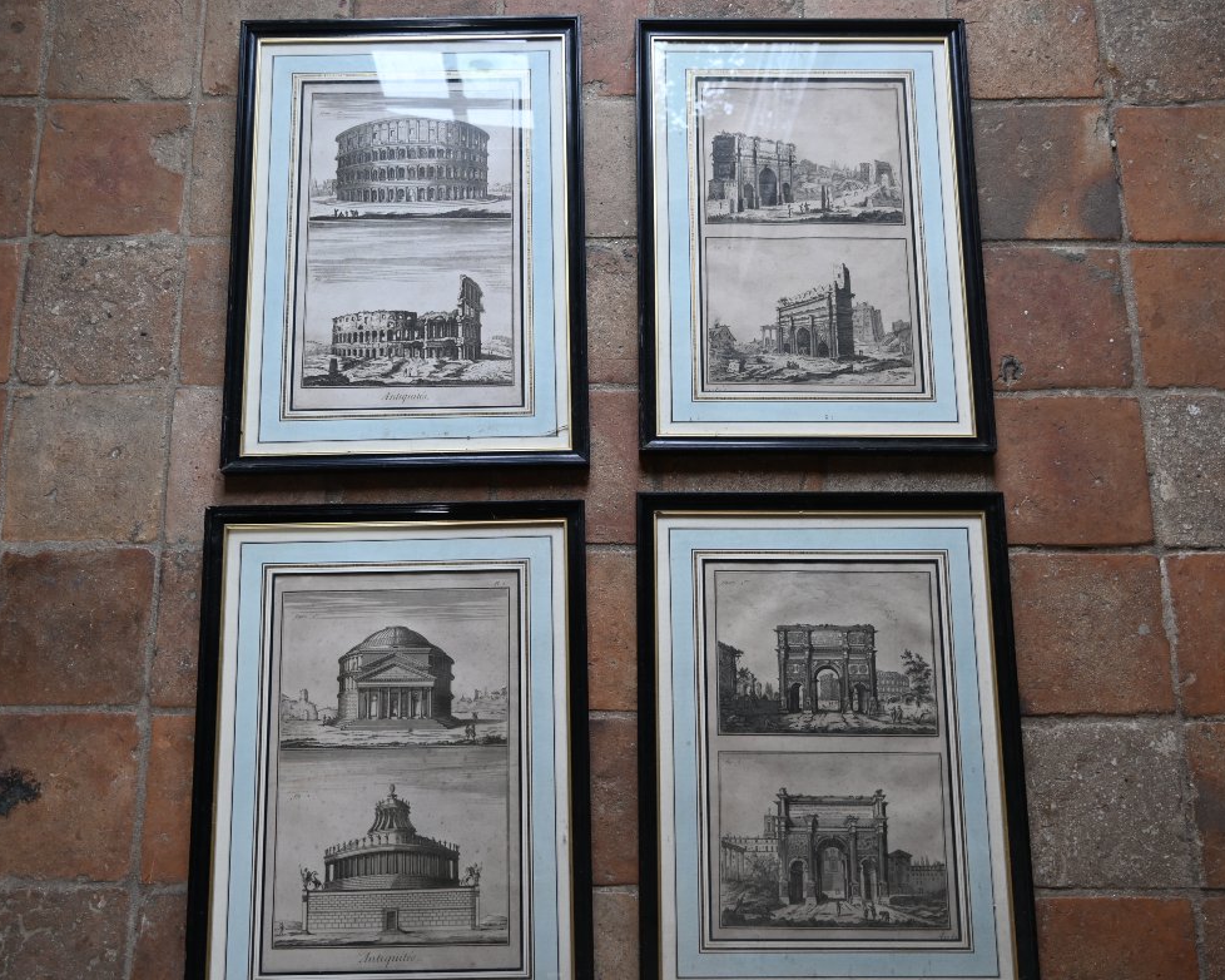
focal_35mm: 39
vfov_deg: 38.3
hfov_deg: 47.0
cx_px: 587
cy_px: 500
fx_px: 1409
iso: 450
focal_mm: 22.5
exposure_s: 1/125
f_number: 3.5
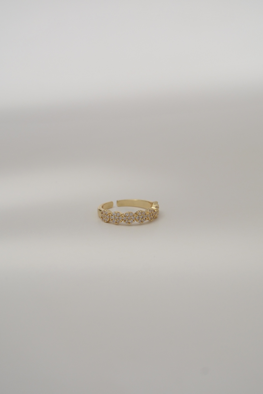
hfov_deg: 13.8
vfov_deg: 20.6
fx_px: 1085
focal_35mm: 99
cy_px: 197
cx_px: 132
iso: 500
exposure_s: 1/1000
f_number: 9
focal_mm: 66
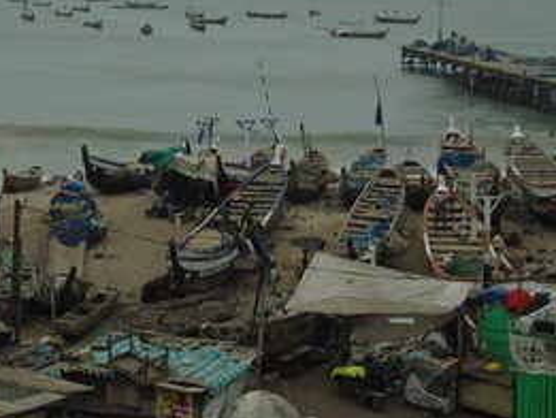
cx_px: 134
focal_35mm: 89
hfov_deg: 21.8
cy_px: 126
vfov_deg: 16.6
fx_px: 1430
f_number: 12.3
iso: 100
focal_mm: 10.2
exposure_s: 1/200
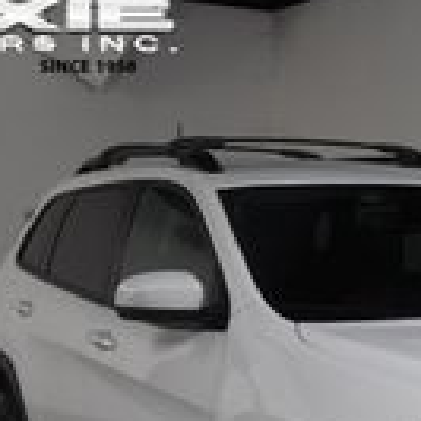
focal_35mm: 84
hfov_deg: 19.8
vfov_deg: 20.1
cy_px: 405
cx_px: 462
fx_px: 1156
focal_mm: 22
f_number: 14
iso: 100
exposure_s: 1/160
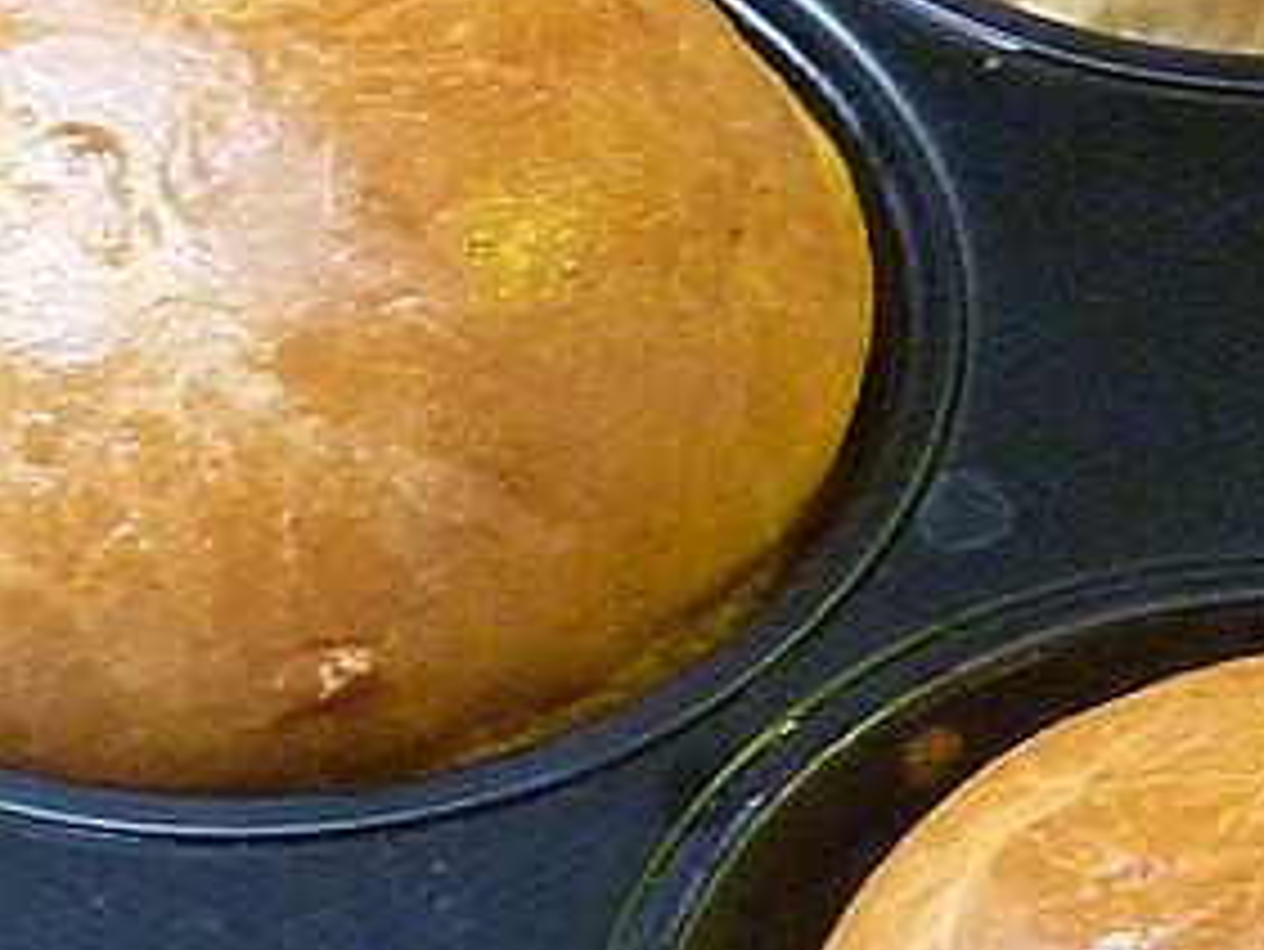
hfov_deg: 9.5
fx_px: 7197
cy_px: 698
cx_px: 2299
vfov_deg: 7.5
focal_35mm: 197
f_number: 2.8
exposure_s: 1/30
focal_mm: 5.5
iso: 400
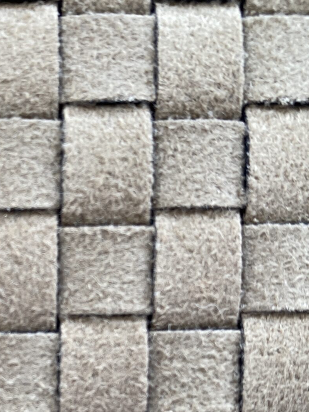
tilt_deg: -21.8
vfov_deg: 29.1
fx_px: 750
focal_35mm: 63
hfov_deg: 22.3
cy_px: 391
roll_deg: -1.9
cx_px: -5
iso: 32
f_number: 1.8
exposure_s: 1/140
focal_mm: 4.25
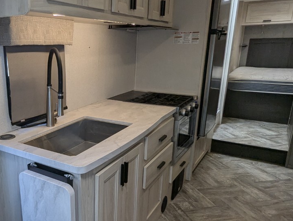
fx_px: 263
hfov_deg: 55.4
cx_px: 72
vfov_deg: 45.5
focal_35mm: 31
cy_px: 121
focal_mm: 2.35
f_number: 2.2
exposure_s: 1/215
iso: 121
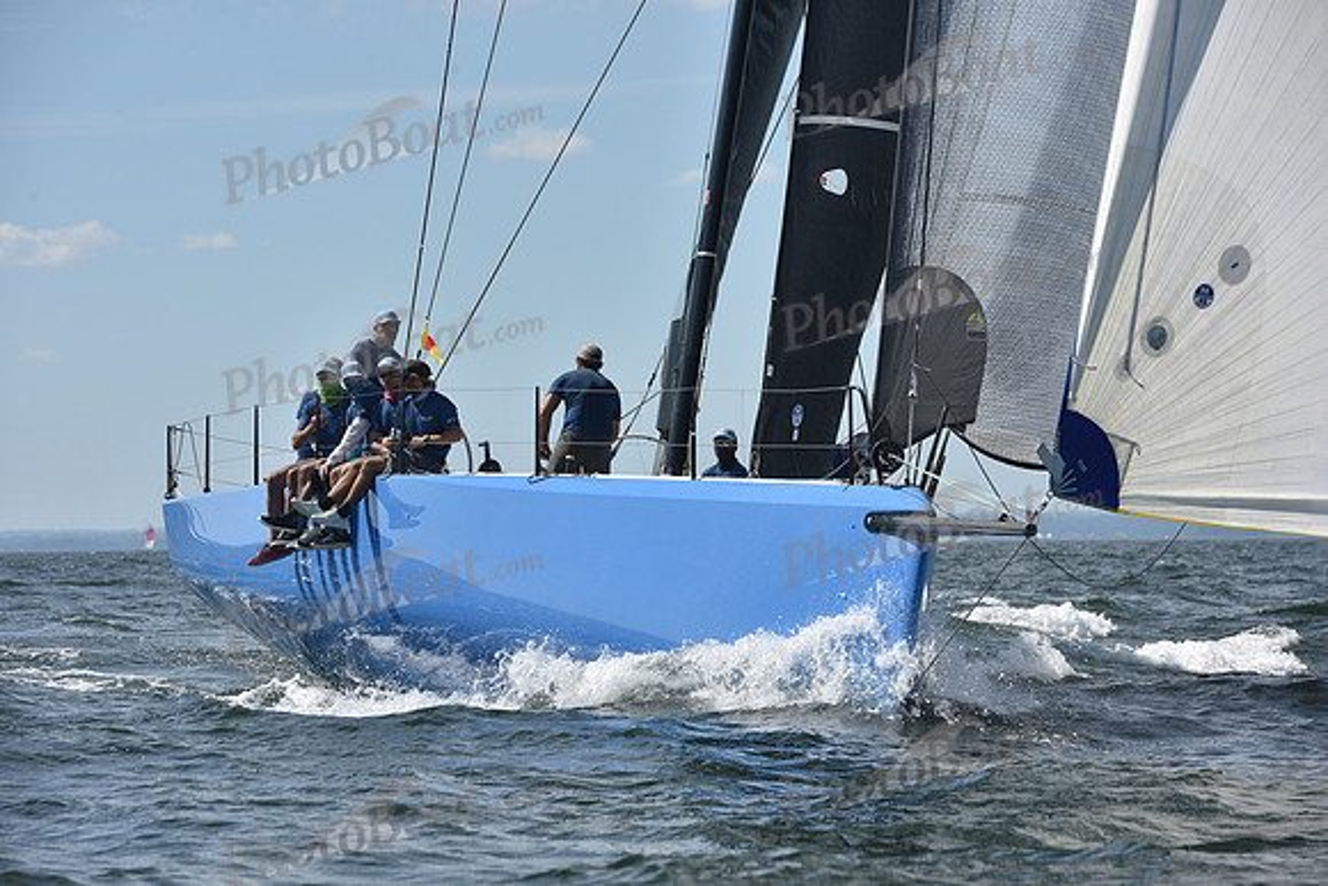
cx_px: 664
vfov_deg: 7.4
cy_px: 443
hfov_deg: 11.1
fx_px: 6826
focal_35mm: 185
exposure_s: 1/1250
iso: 320
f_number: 10
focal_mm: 185
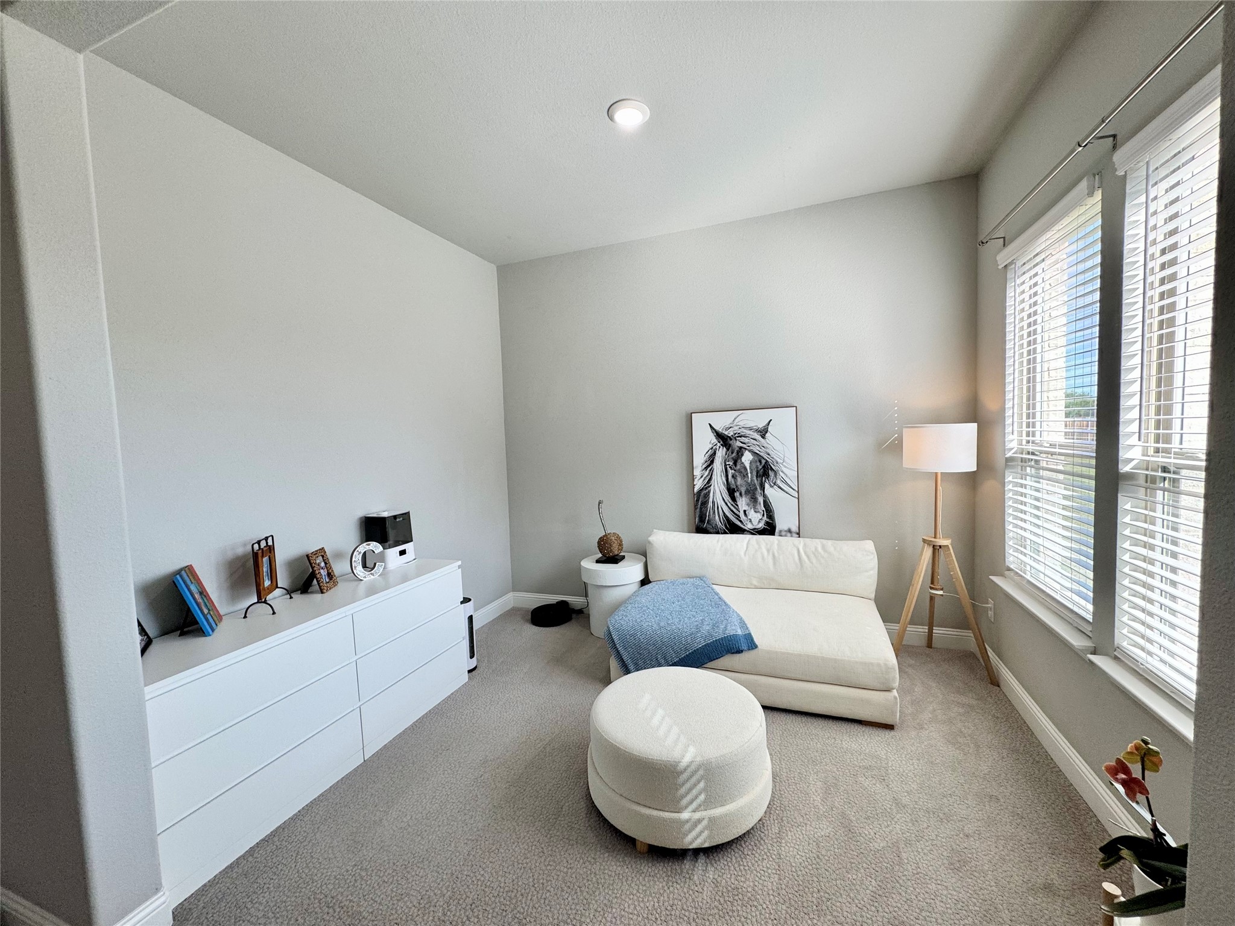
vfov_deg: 85.7
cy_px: 463
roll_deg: +2.4
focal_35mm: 14
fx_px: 499
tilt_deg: -3.4
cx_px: 618
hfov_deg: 102.1
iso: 100
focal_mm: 2.22
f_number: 2.2
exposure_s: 1/120
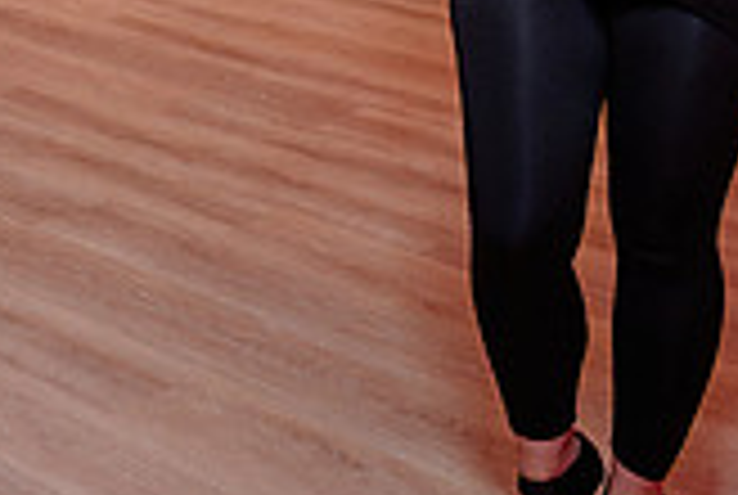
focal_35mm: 88
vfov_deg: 14.3
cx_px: -82
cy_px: -300
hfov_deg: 21.8
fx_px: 1807
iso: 1000
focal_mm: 24
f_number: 3.2
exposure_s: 1/80
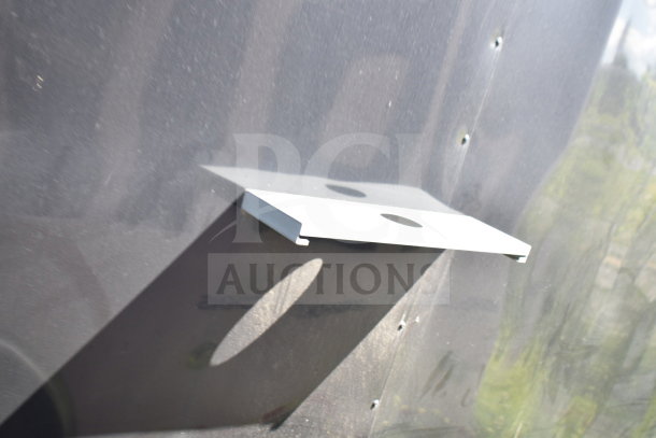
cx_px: 328
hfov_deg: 47.9
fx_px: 738
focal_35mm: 40
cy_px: 219
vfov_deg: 33.0
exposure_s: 1/80
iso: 200
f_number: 4.5
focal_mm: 27
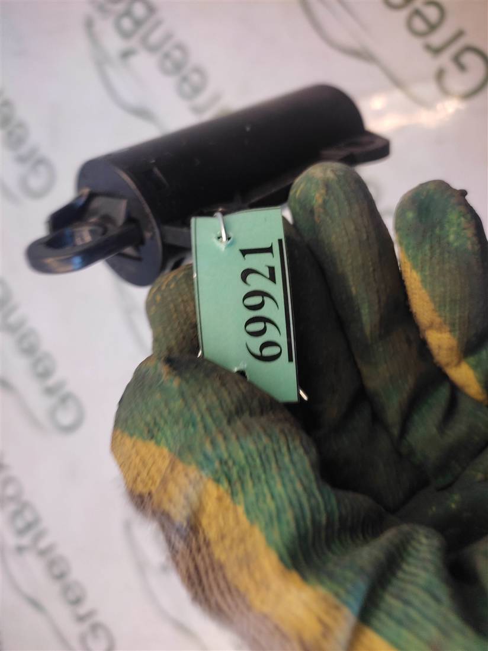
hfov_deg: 53.1
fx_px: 489
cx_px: 244
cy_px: 326
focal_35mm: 26
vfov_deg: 67.3
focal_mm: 4.74
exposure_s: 1/33
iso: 139
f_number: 1.79
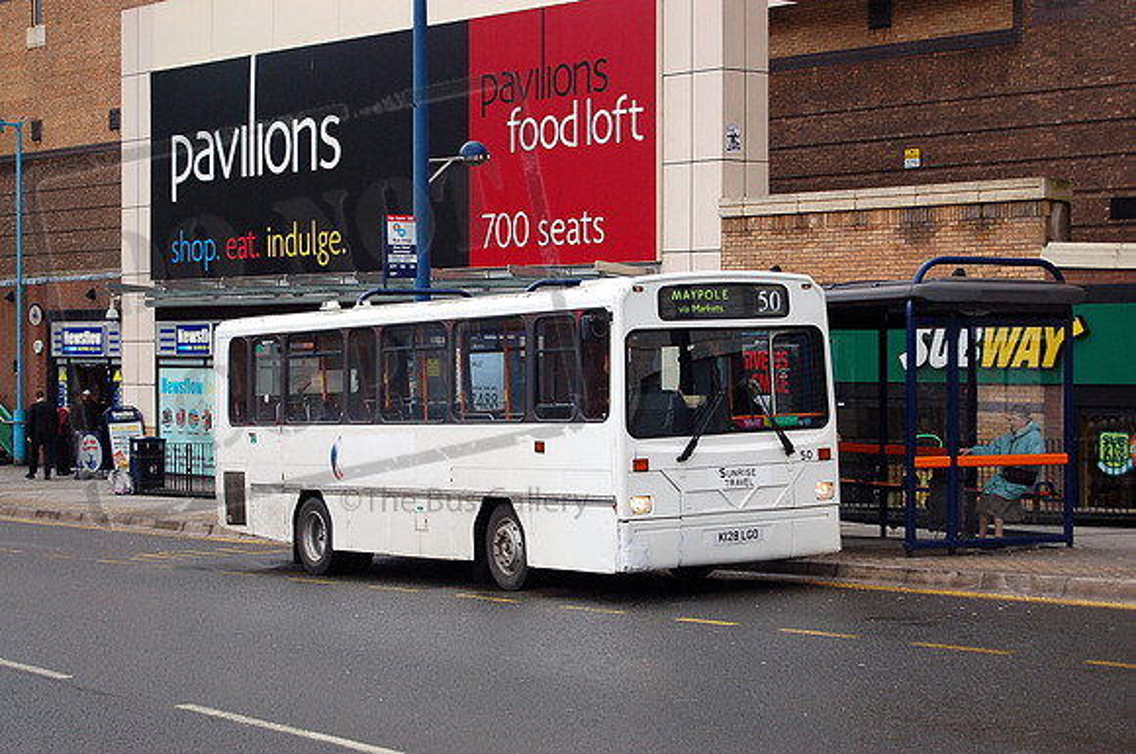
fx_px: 2600
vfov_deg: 16.5
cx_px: 568
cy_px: 377
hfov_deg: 24.6
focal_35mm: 82
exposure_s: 1/500
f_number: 5.6
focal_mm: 55
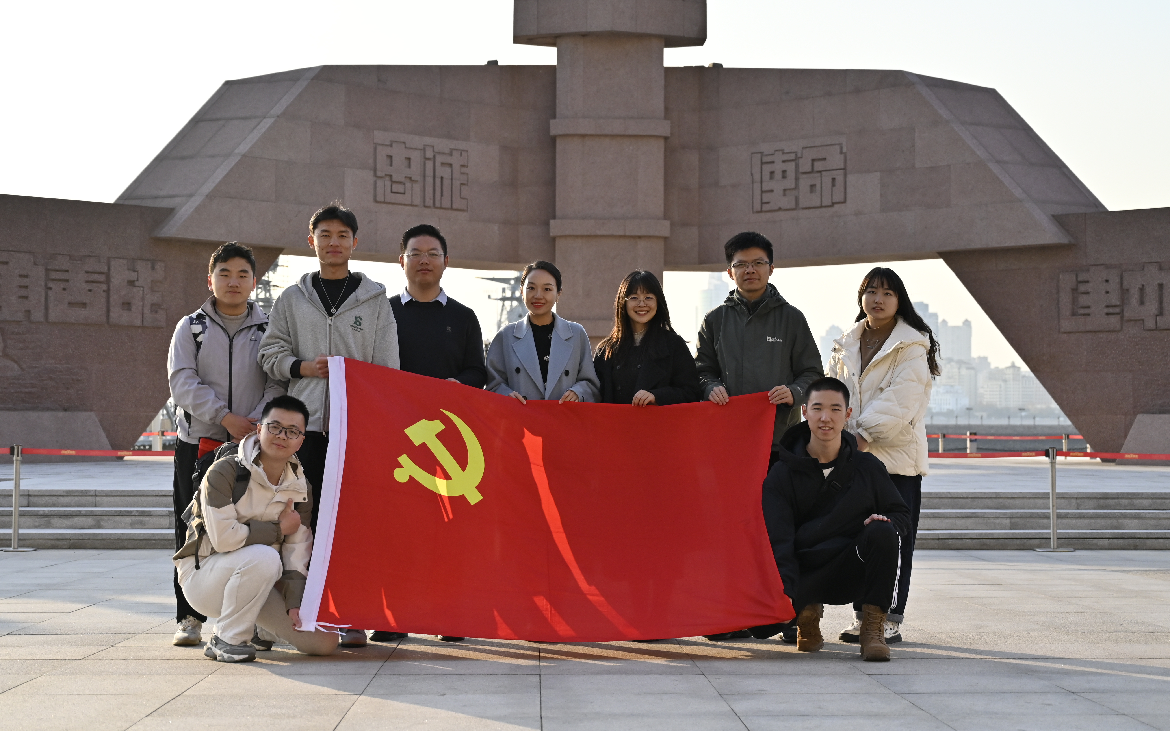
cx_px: 606
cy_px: 365
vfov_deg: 22.4
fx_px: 1849
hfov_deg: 35.1
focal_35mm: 58
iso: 800
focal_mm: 50
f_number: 4
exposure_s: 1/4000
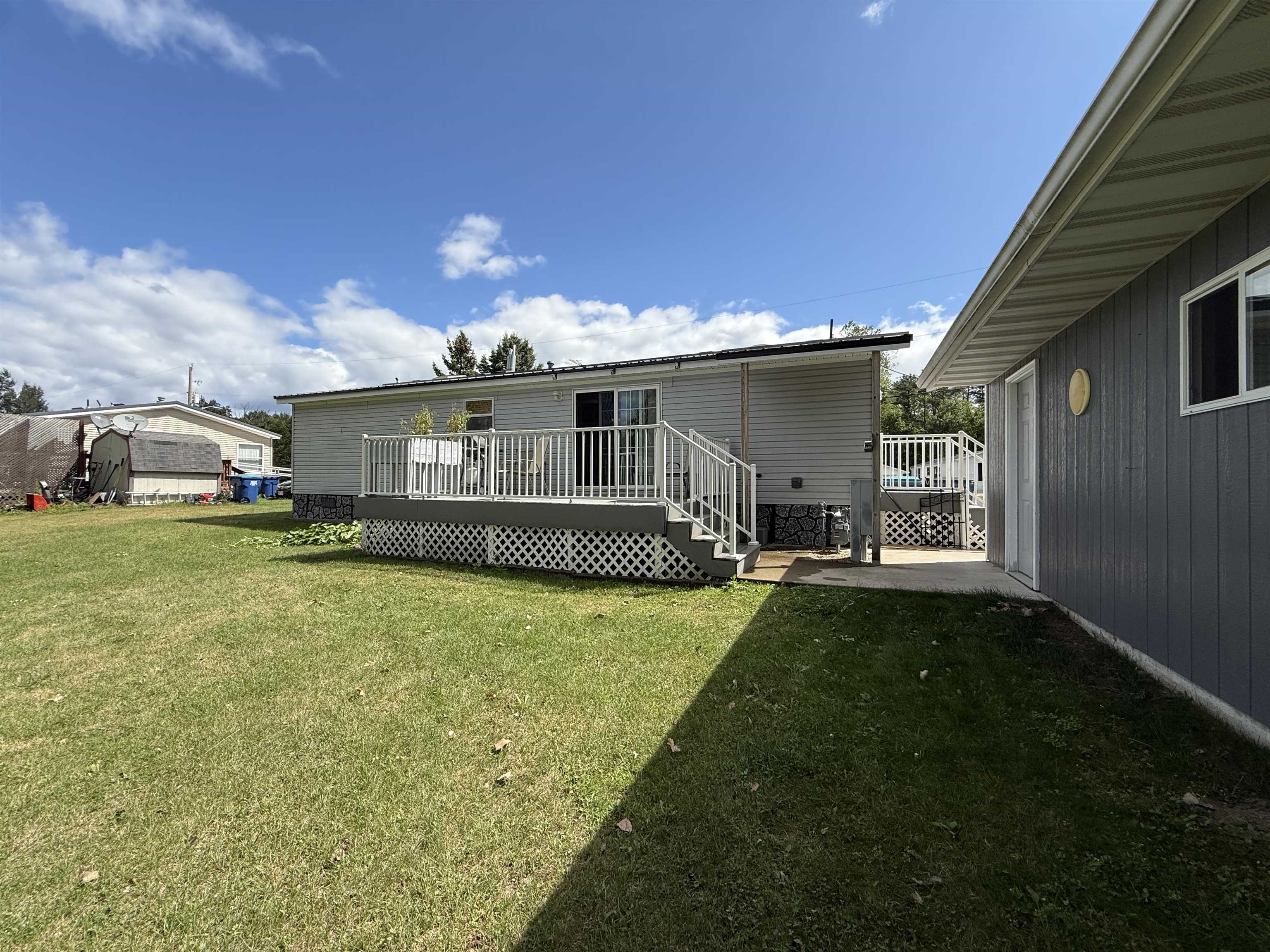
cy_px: 476
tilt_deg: +1.3
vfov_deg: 85.7
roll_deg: -0.1
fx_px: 514
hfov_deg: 102.1
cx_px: 635
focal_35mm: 14
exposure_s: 1/1656
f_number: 2.2
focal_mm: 2.22
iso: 50
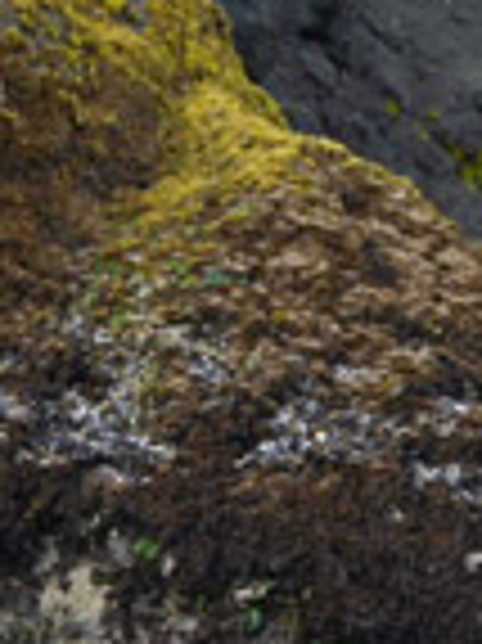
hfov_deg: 6.3
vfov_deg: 8.7
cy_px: 455
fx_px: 4239
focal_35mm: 228
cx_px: 1032
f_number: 4.6
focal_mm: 12.3
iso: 160
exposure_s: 1/100
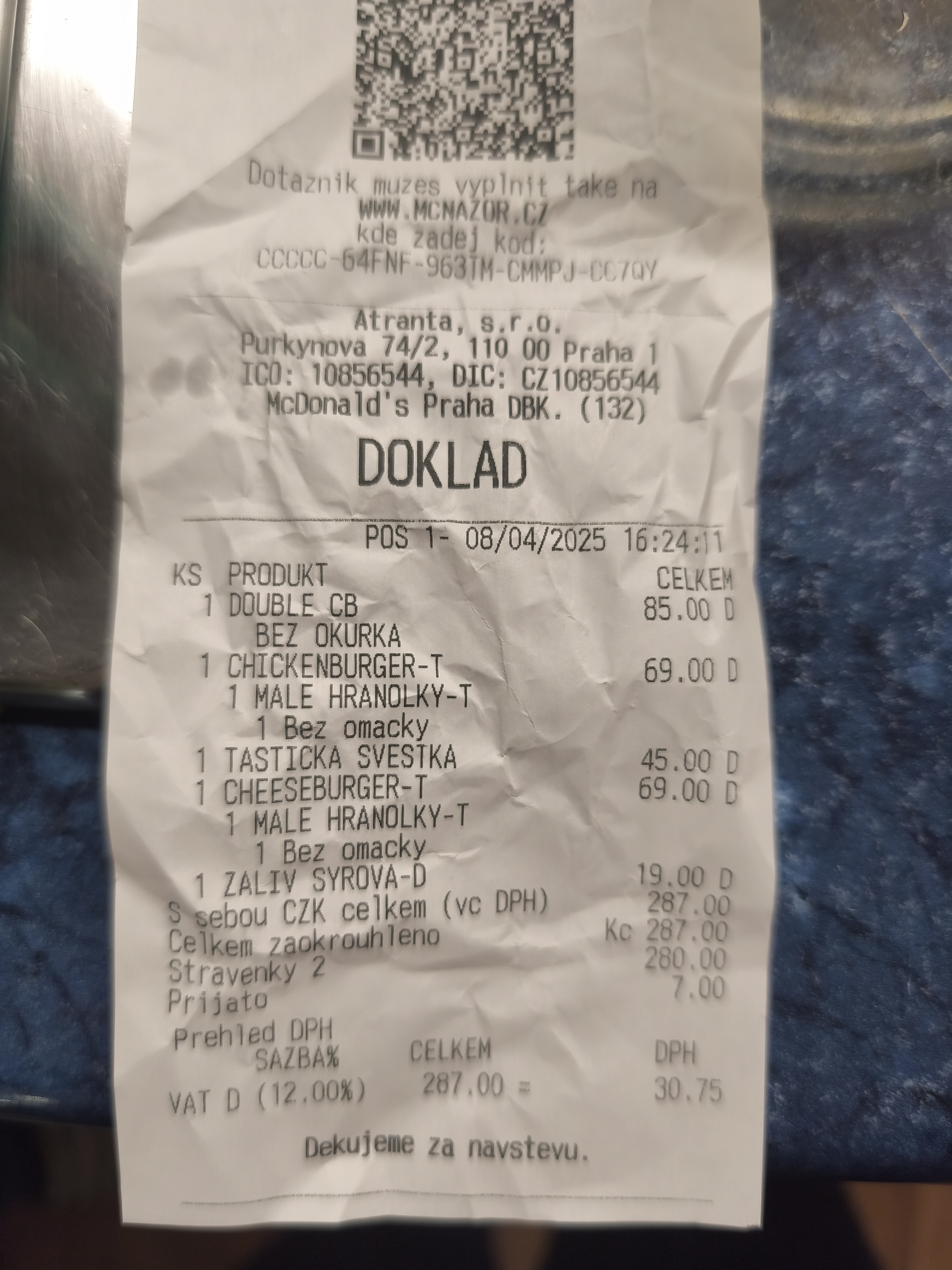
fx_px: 843
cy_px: 635
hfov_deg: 58.9
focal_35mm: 23
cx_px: 476
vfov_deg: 73.9
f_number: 1.6
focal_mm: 6.57
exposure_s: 1/100
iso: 200
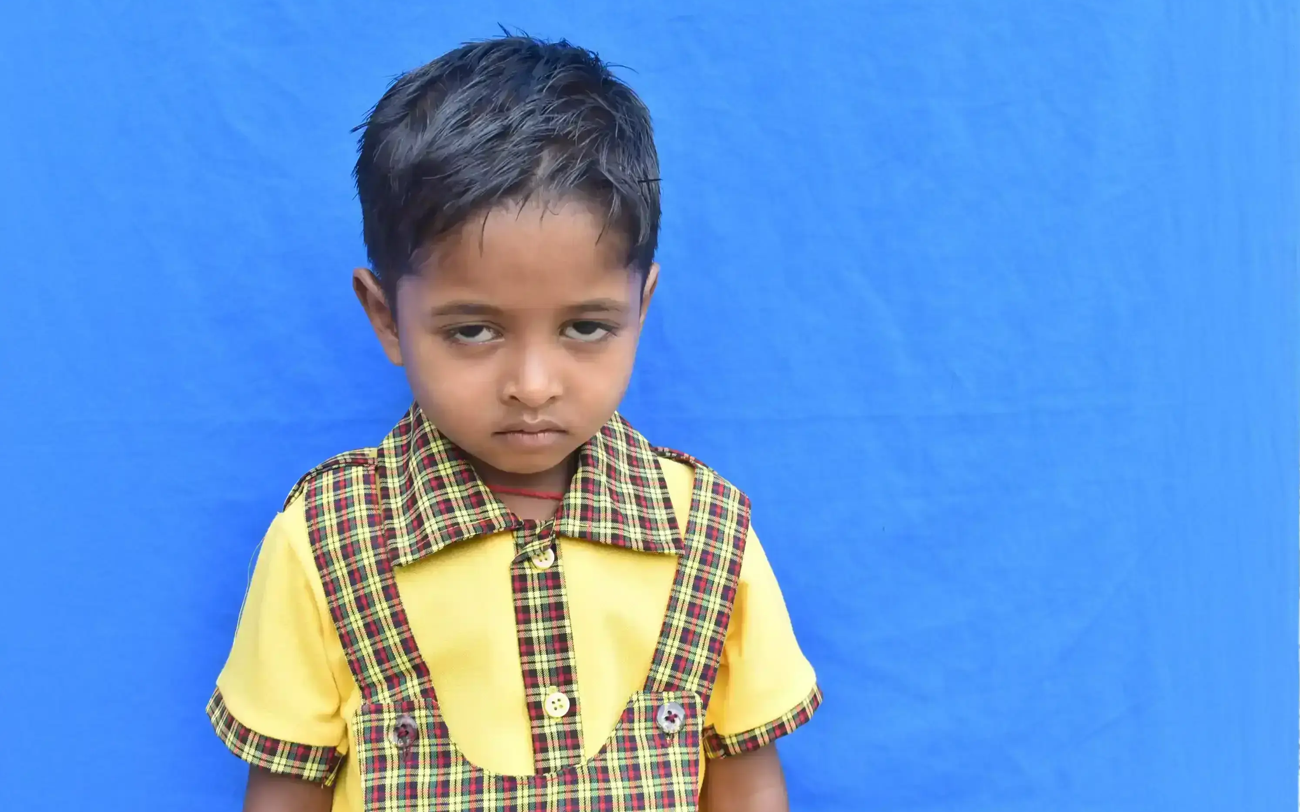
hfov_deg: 46.2
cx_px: 652
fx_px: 1523
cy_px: 410
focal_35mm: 43
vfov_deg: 29.9
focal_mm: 28
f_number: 7.1
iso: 500
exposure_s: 1/60
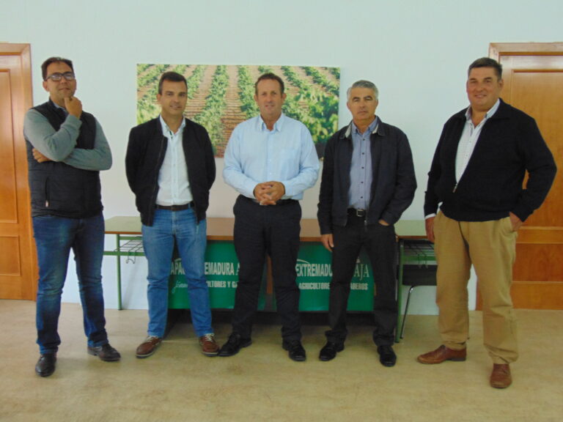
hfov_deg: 52.6
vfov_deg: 40.7
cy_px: 211
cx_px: 282
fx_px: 569
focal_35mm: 35
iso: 320
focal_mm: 6.3
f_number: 3.2
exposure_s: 1/30
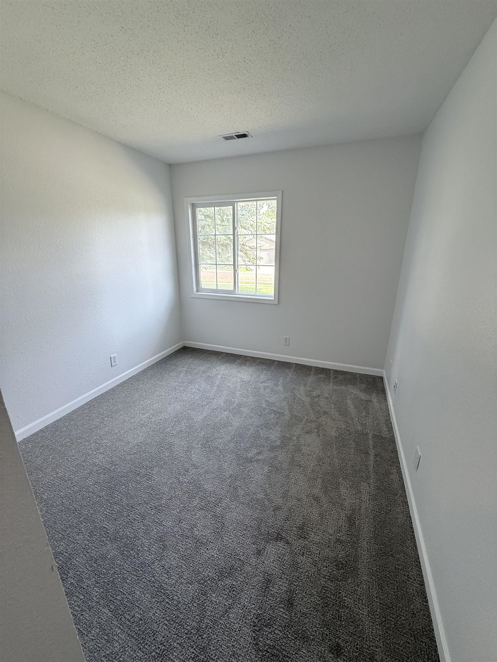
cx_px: 248
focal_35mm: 14
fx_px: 268
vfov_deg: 102.1
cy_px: 331
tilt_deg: -16.1
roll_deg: -0.5
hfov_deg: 85.7
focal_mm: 2.22
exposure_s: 1/99
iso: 125
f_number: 2.2
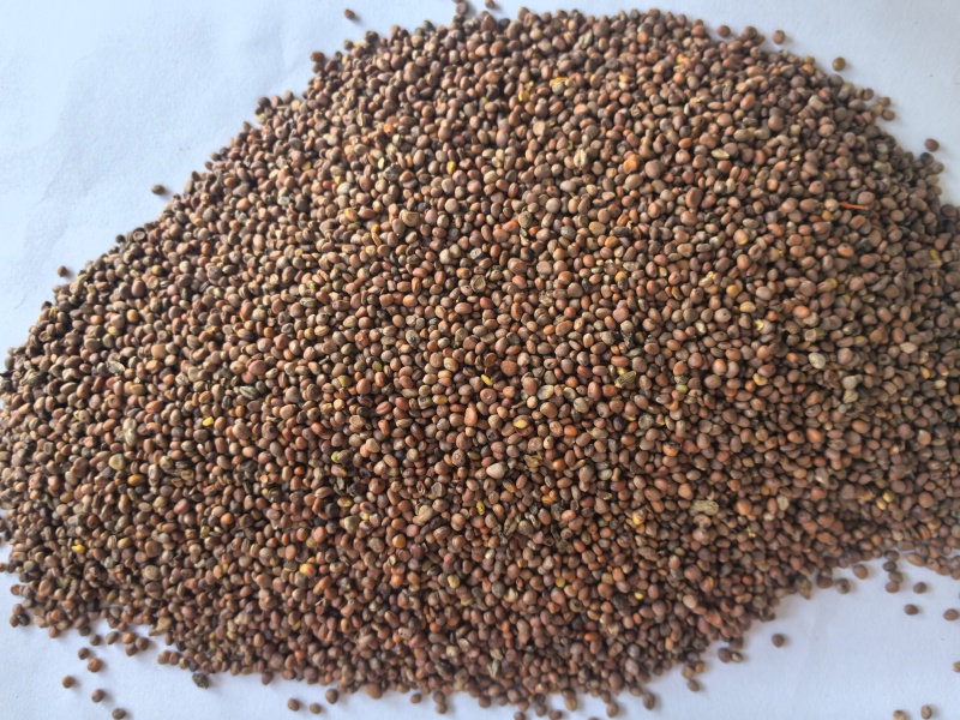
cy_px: 360
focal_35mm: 27
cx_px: 480
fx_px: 749
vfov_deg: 51.4
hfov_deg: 65.3
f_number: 2
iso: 125
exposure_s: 1/100
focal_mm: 5.75
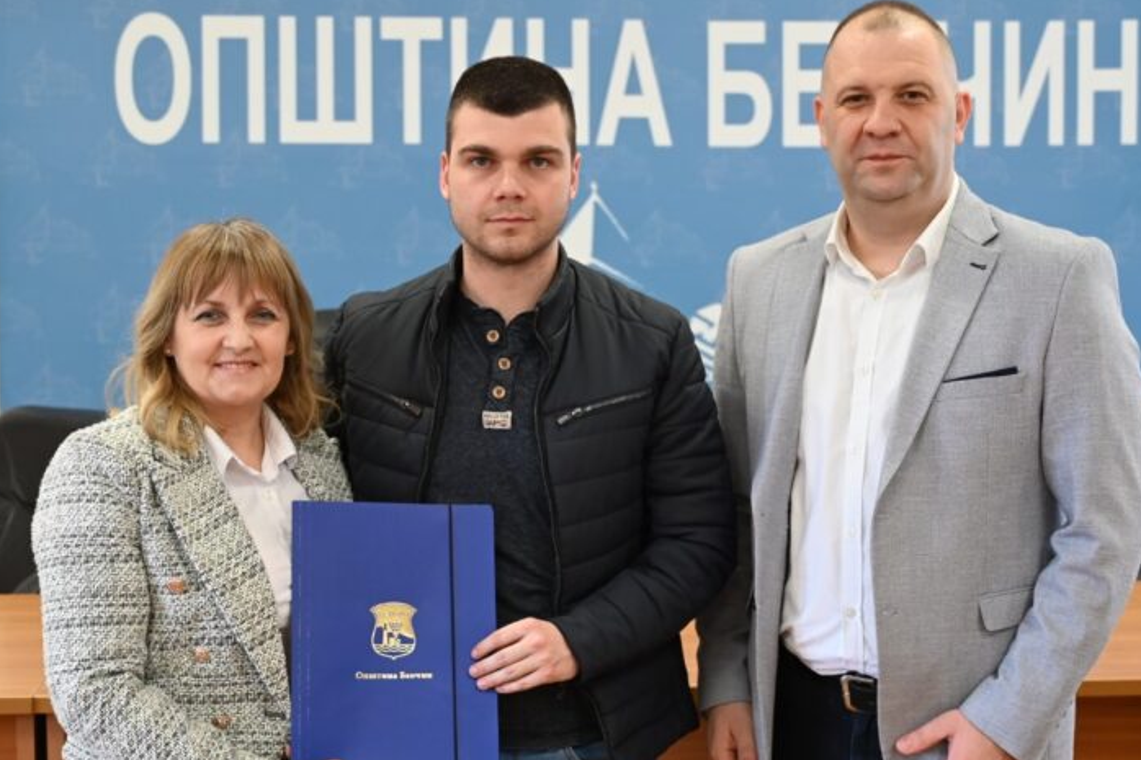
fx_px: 2091
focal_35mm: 66
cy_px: 441
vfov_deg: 20.6
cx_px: 575
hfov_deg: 30.5
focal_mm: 45
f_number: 4
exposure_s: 1/250
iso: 2200
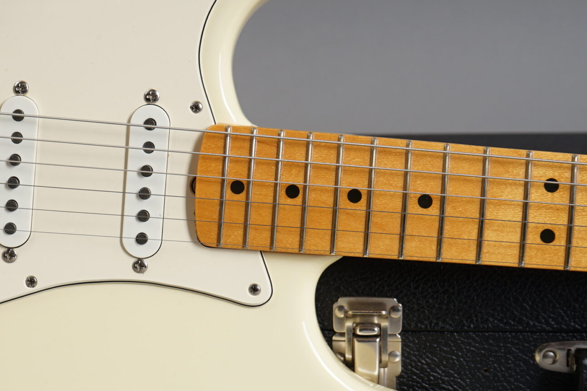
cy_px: 156
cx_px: 65
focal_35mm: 91
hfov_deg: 21.9
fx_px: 1484
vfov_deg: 15.0
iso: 160
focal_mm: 46
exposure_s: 1/160
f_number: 8
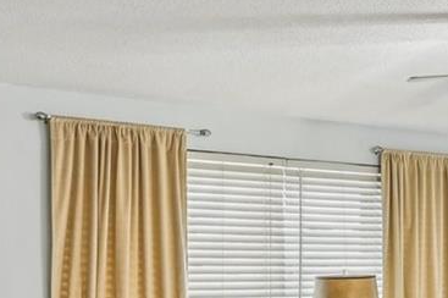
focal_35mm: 61
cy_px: 272
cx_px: 281
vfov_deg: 21.7
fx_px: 758
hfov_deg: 32.7
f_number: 8
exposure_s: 1/30
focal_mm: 14
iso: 400
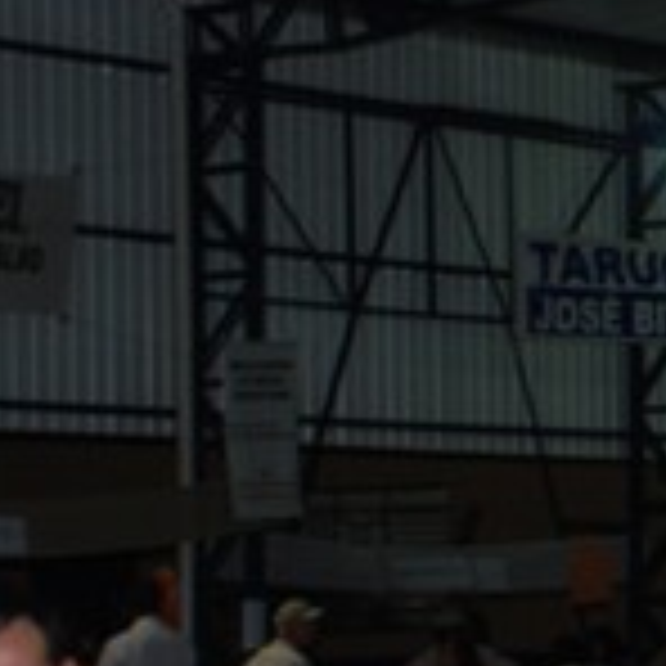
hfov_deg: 7.8
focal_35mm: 214
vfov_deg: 8.2
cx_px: 1341
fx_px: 4665
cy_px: 338
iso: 200
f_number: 4.2
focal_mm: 31
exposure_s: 1/60
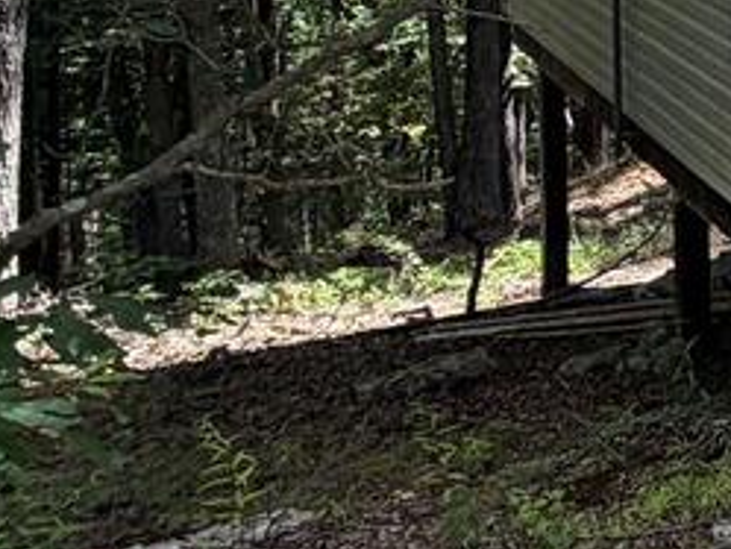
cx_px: 1559
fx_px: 1711
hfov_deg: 16.5
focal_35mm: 81
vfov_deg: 17.5
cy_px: -85
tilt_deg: -5.8
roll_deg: -2.7
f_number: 2.2
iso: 40
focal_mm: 2.22
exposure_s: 1/248
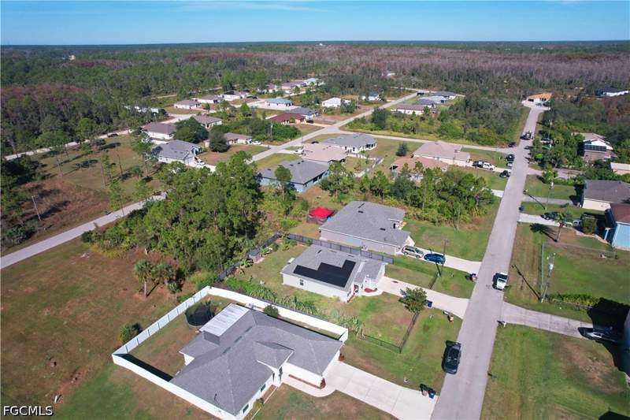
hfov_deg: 78.6
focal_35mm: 22
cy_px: 210
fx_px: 385
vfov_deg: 57.2
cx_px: 315
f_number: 2.8
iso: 120
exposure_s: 1/1000
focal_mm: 8.38
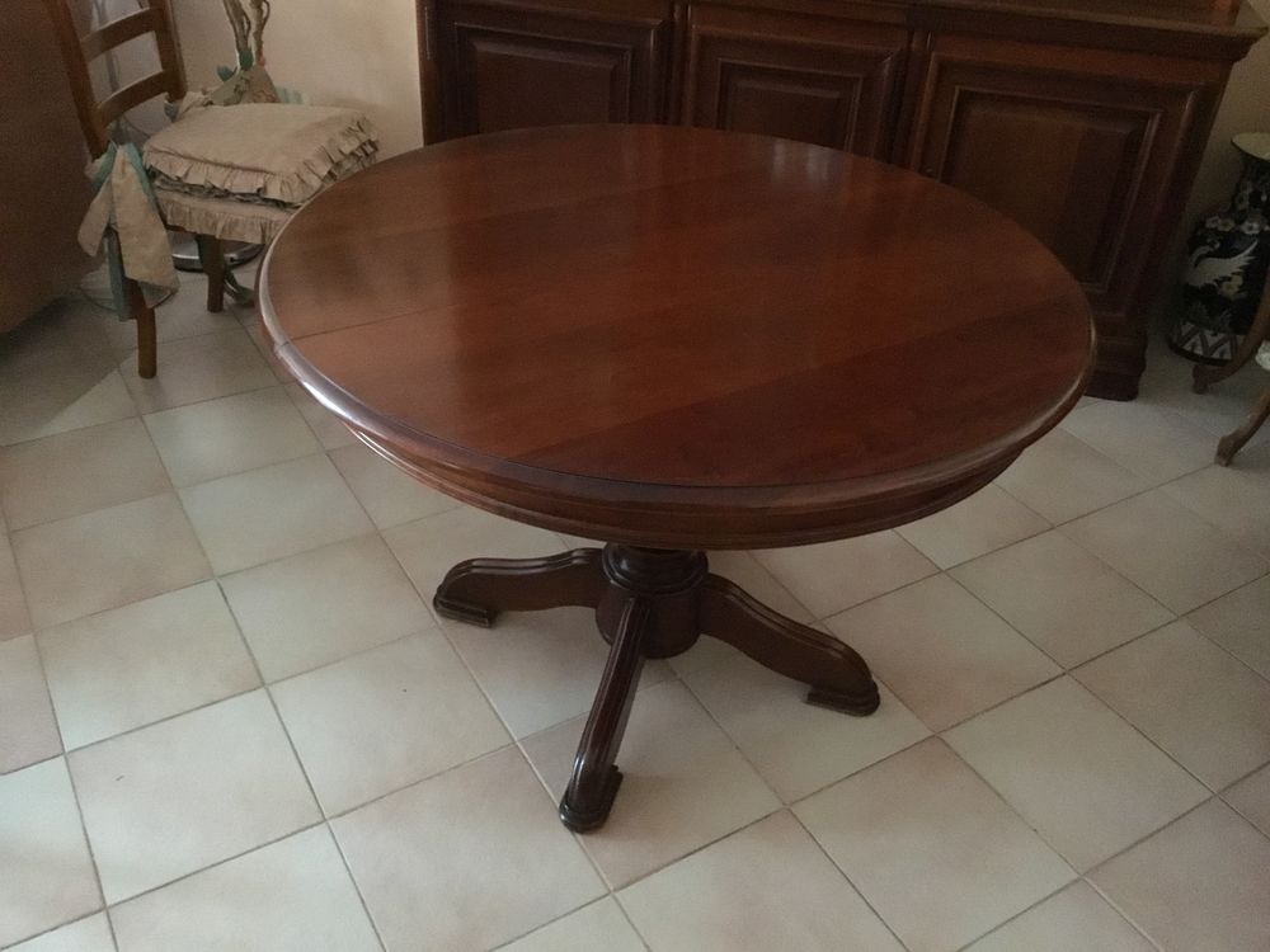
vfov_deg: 45.4
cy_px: 476
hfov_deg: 58.4
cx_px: 635
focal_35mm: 31
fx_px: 1137
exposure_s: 1/17
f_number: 2.4
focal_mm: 3.3
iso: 800
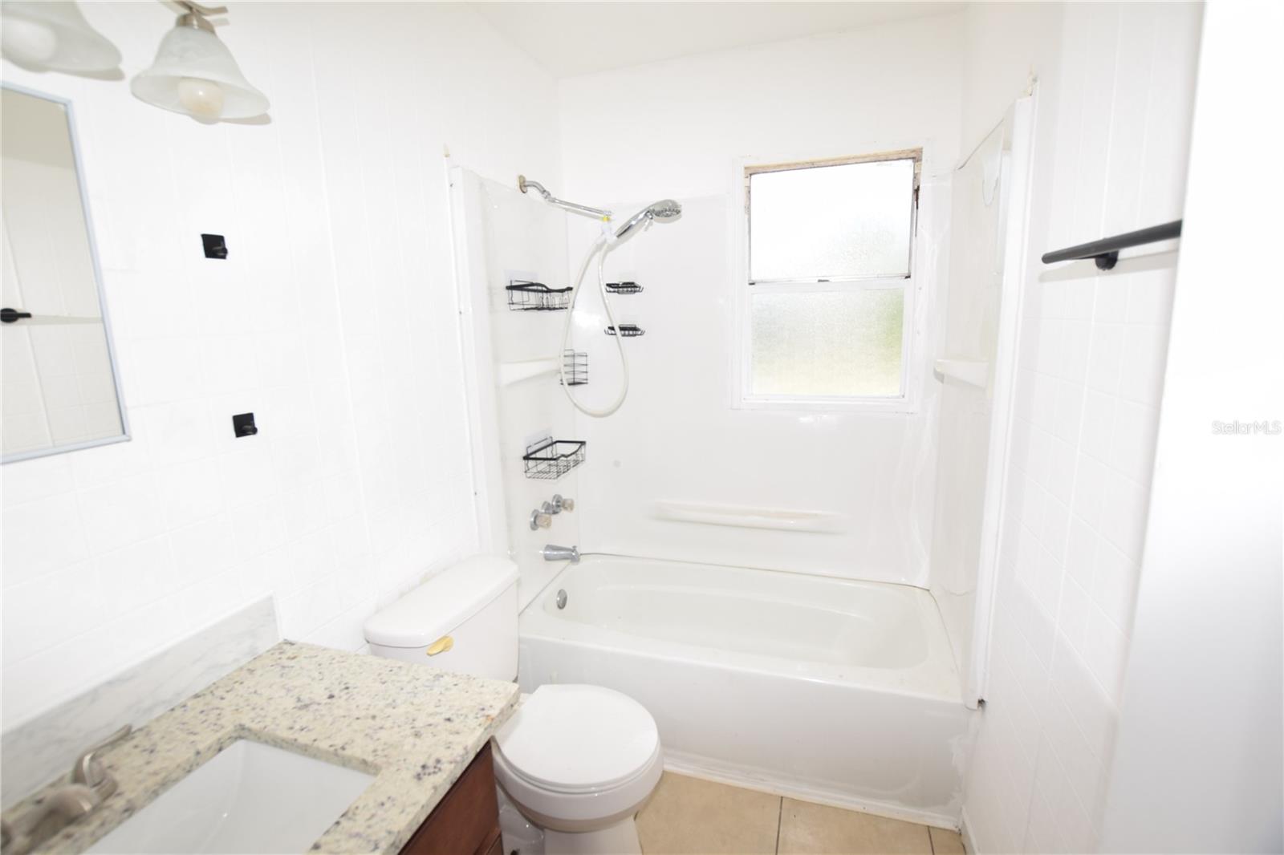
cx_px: 642
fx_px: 535
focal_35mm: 15
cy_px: 428
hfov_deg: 100.4
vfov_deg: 77.3
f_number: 5.6
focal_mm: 10
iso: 250
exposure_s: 1/125
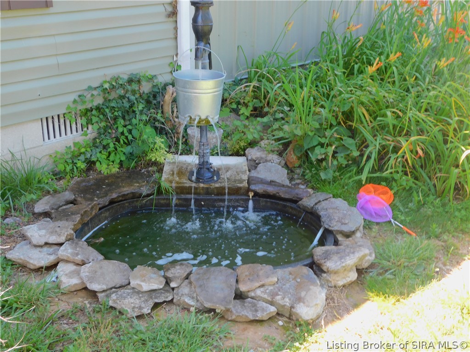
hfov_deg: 42.1
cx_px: 235
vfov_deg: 32.2
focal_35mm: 45
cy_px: 176
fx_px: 611
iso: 125
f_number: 3.7
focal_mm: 8
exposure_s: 1/60
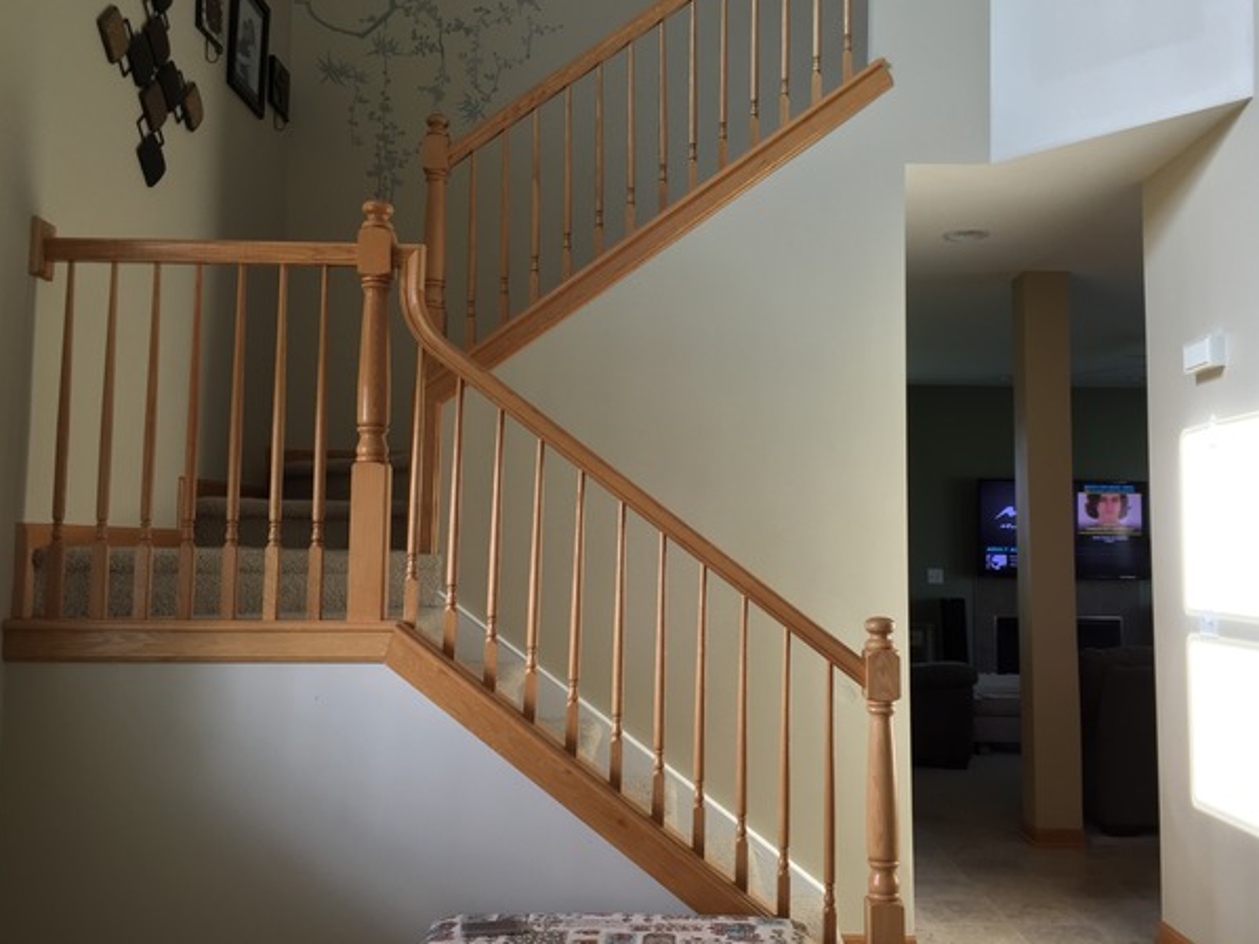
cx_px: 664
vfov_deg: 45.4
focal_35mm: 31
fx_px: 1127
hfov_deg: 58.3
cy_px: 456
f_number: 2.2
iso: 32
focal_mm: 4.15
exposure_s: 1/60
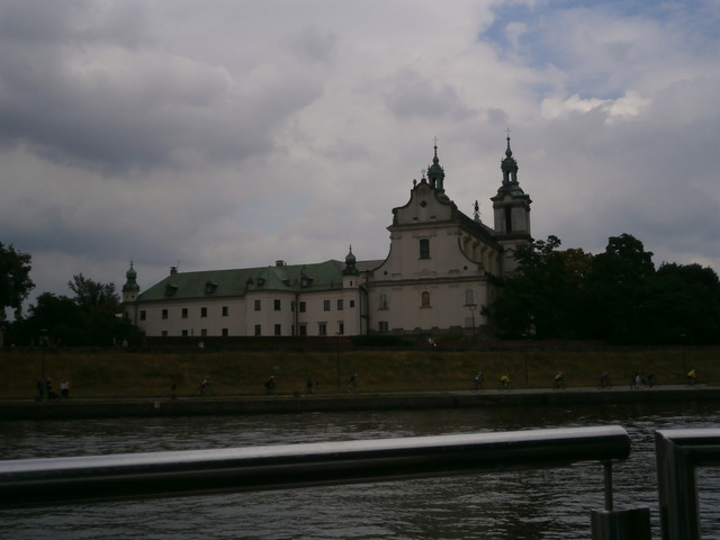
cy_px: 270
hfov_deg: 40.4
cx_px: 360
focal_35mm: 47
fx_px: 978
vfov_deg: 30.9
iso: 80
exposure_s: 1/2000
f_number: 3.4
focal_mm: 8.3
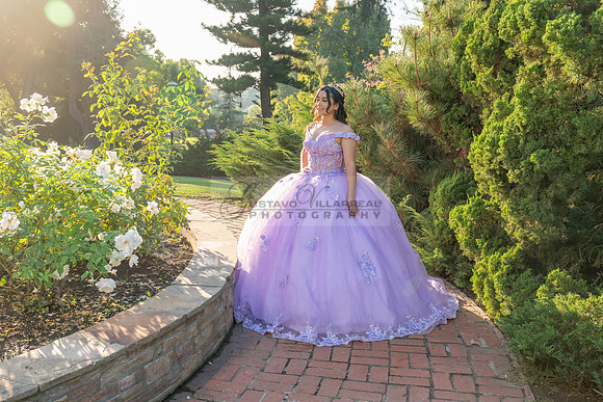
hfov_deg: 48.4
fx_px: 671
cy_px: 201
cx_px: 302
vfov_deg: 33.4
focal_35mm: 40
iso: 200
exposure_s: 1/200
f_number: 6.3
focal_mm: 38
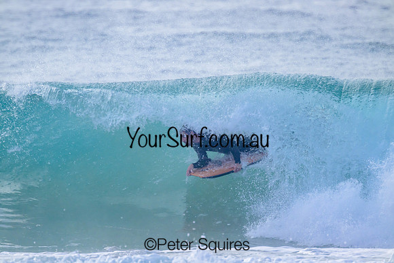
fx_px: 8757
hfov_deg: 2.6
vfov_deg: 1.7
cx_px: 197
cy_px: 132
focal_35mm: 800
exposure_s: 1/2000
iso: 1600
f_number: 11
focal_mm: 800
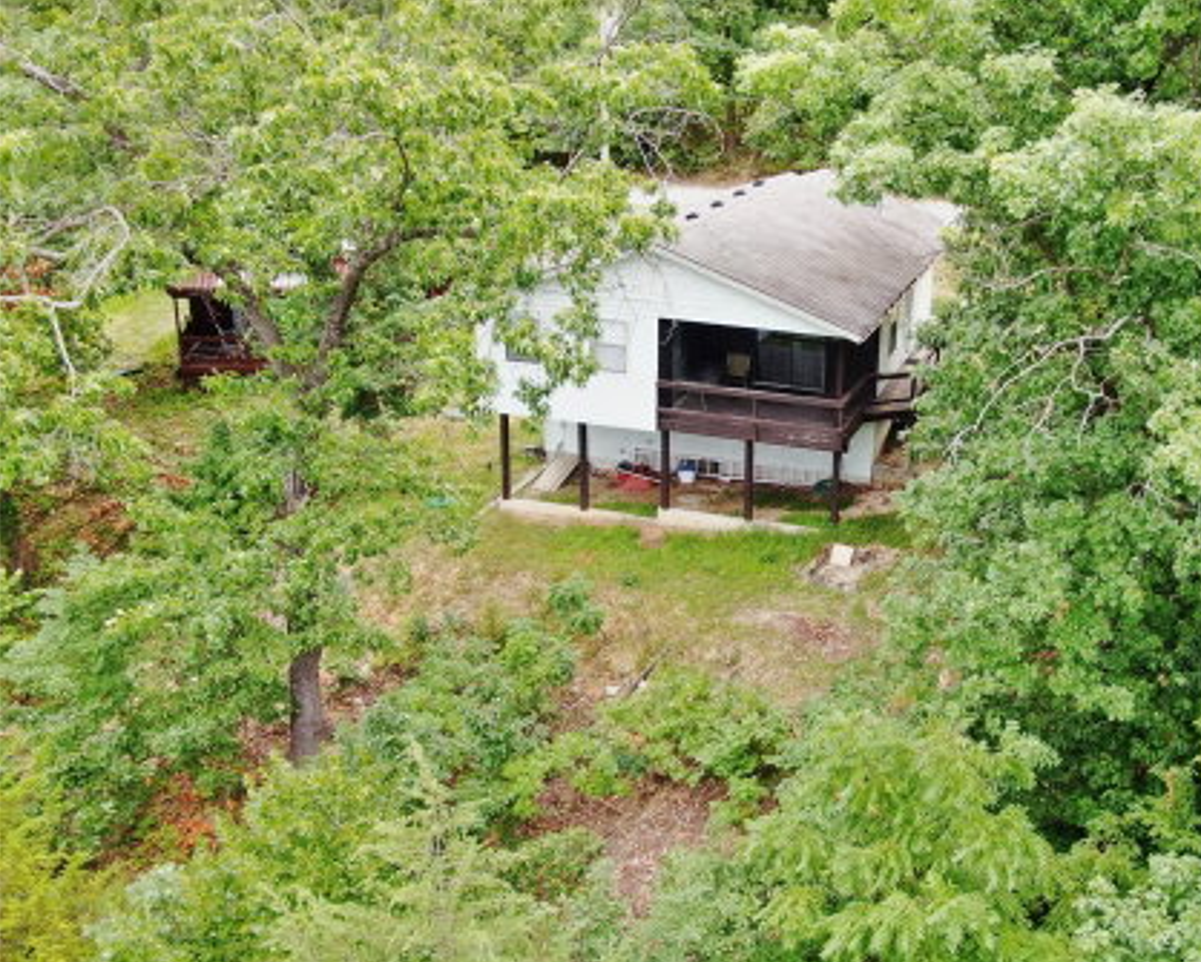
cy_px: 480
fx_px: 1530
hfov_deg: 42.6
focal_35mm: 43
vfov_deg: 34.9
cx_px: 733
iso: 100
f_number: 3.3
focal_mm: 6.08
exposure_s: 1/60
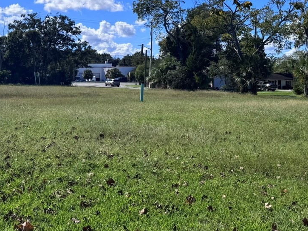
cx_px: 179
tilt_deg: +1.3
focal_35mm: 53
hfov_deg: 36.1
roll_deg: -0.7
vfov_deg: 27.1
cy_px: 57
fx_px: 471
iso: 80
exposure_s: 1/6410
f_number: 1.78
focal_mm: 6.76
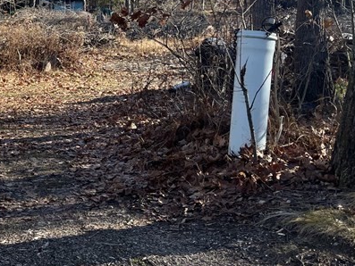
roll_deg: -0.9
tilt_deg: -1.6
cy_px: 4
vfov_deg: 21.2
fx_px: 687
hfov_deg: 27.1
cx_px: -10
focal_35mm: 67
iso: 50
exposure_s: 1/1086
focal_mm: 5.1
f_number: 1.6
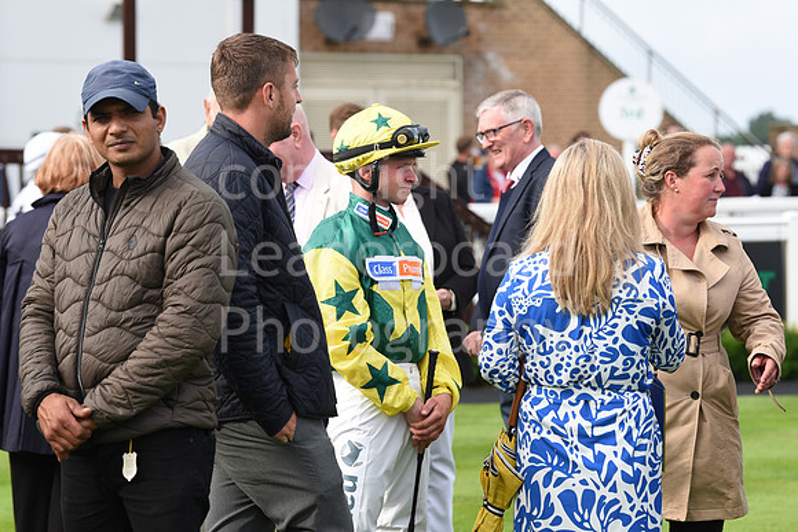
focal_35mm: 155
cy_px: 266
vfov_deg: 8.9
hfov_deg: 13.2
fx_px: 3436
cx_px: 399
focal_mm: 155
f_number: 5.6
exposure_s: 1/1000
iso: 500
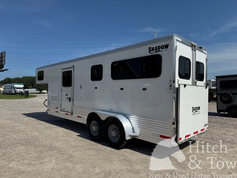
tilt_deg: +0.6
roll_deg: -0.3
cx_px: 118
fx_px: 164
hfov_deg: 71.6
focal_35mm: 24
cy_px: 89
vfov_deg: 56.8
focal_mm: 6.76
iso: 80
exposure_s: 1/9009
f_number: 1.78
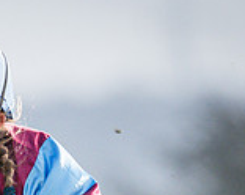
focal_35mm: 3806
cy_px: 368
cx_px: -287
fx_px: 27529
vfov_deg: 0.4
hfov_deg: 0.5
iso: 400
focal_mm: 400
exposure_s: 1/1250
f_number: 4.5
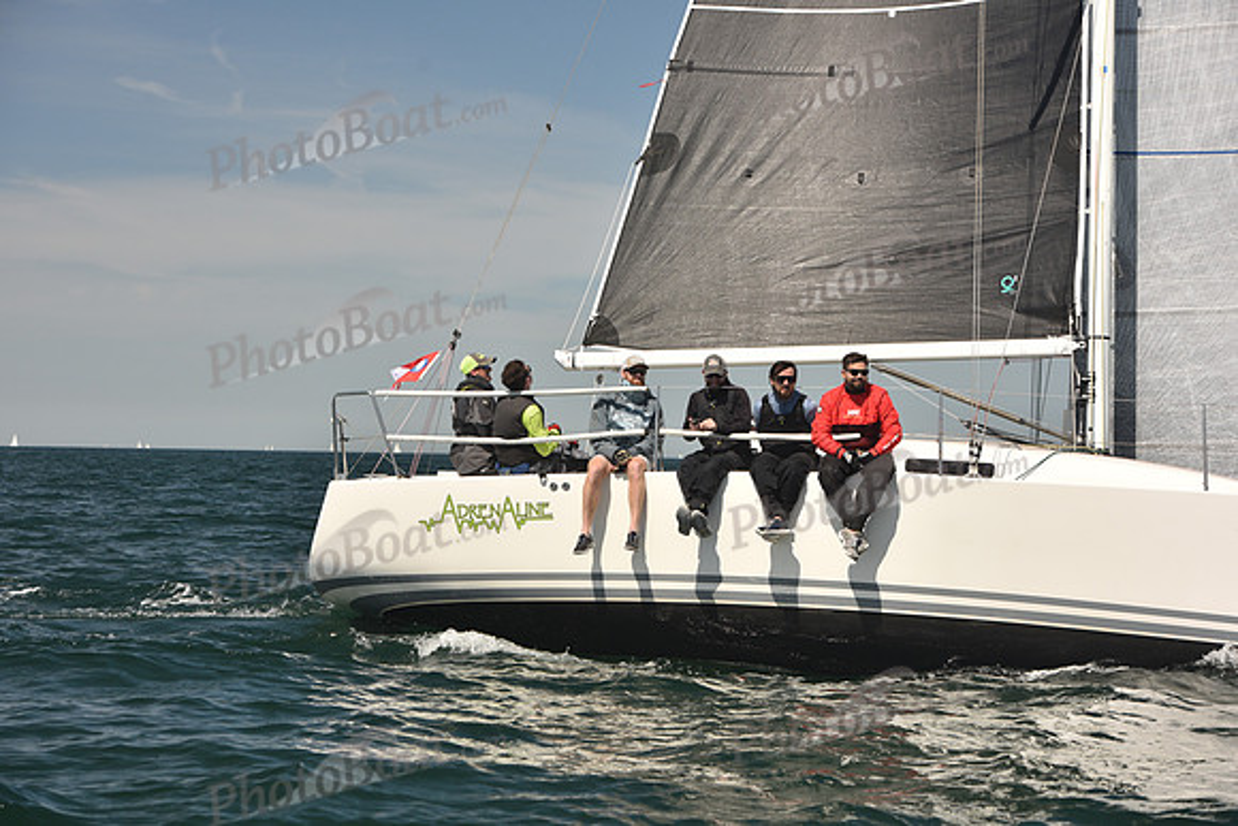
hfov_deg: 22.1
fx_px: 3164
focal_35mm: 92
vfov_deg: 14.9
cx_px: 619
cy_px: 413
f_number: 6.3
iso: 250
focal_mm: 92
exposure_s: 1/640
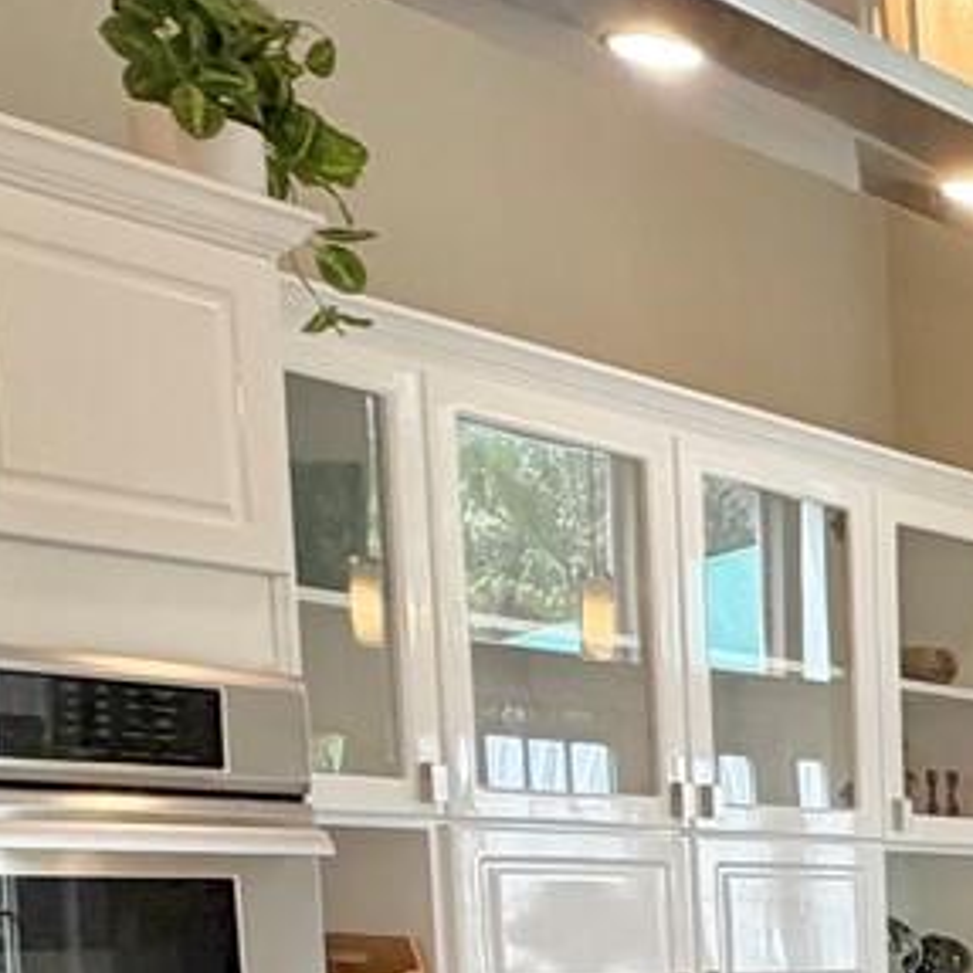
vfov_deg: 22.8
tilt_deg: -8.4
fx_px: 2194
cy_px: 1200
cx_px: 1939
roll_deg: -1.8
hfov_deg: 17.7
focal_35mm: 69
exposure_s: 1/120
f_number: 2.2
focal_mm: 2.22
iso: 125
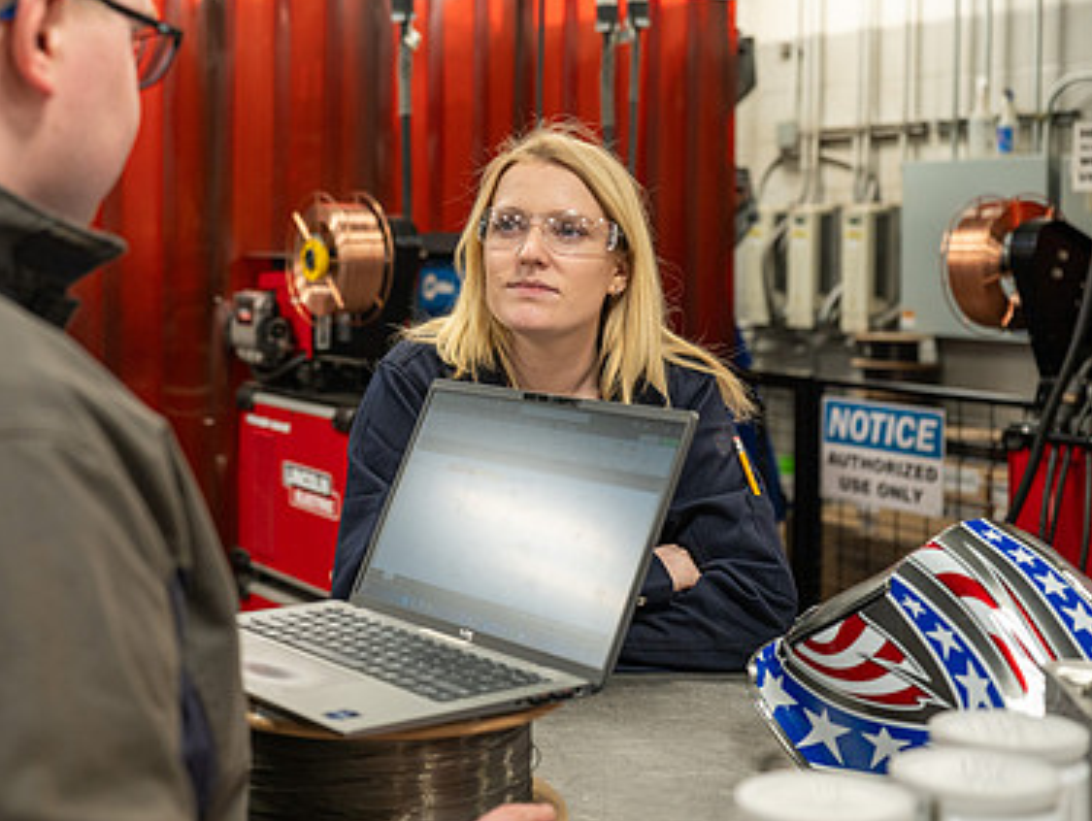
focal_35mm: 52
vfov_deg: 27.9
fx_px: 1642
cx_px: 396
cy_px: 269
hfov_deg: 36.5
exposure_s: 1/200
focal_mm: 35
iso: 500
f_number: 2.8
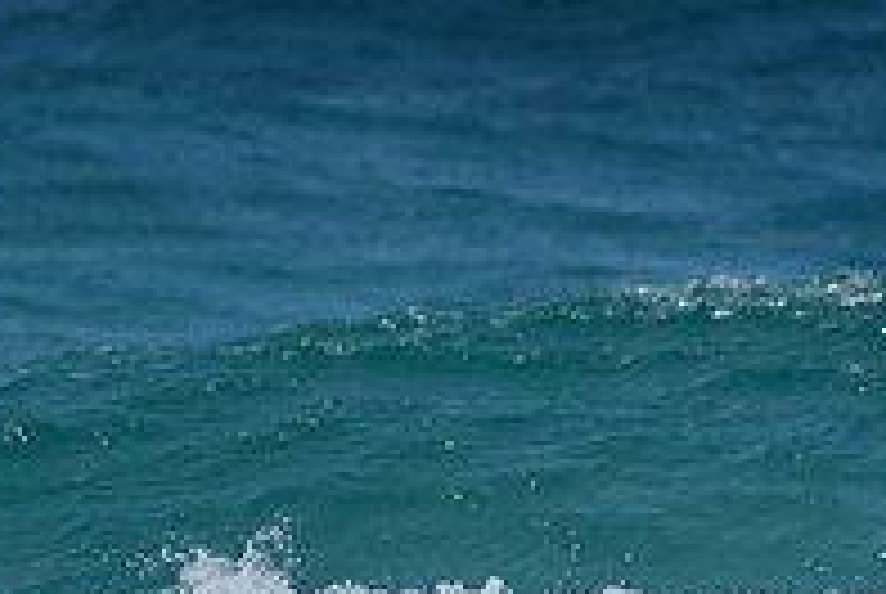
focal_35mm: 1802
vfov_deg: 0.8
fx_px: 44415
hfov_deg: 1.1
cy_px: 602
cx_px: -223
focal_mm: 500
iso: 90
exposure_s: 1/2000
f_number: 5.6
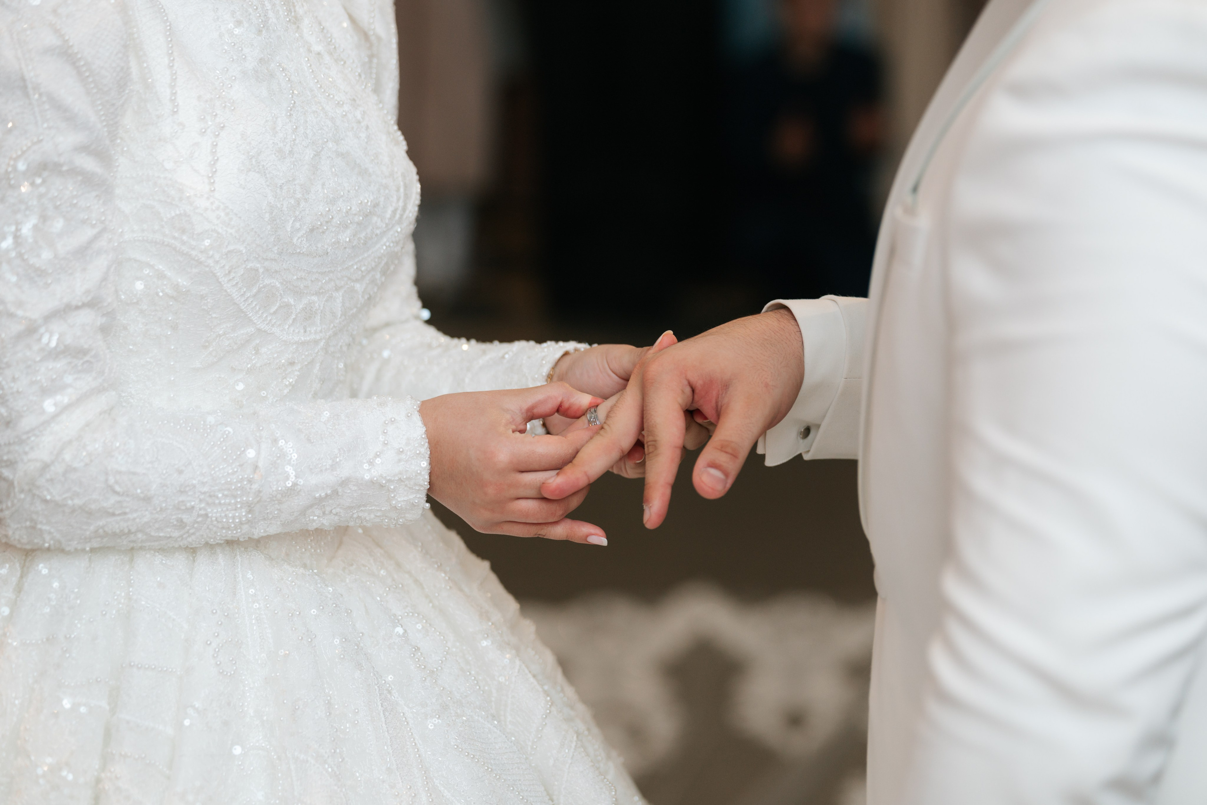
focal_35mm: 95
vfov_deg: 14.4
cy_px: 402
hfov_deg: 21.4
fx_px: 3196
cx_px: 604
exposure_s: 1/200
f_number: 2.8
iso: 250
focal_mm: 95
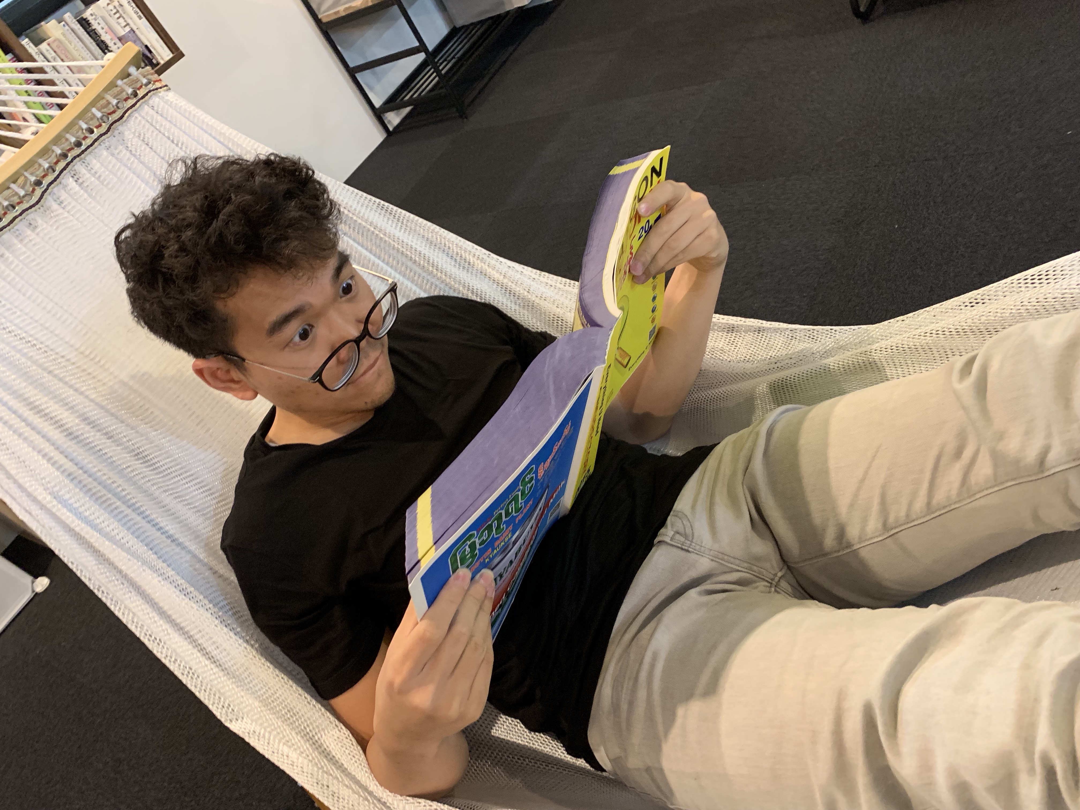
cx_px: 540
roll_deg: +32.9
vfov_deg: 53.1
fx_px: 811
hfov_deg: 67.3
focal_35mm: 26
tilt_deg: -36.0
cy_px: 405
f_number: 1.8
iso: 400
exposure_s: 1/33
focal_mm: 4.25
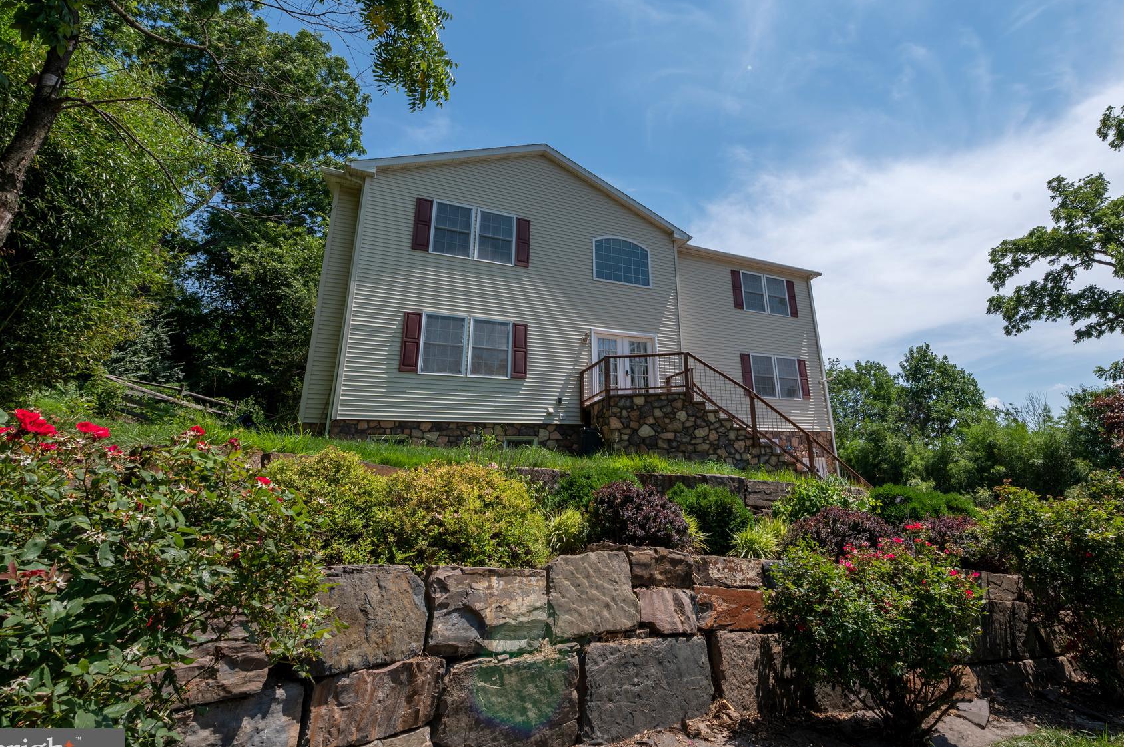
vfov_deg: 70.0
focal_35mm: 17
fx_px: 530
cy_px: 323
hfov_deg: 92.4
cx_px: 660
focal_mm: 14
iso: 100
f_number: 13
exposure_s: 1/1000
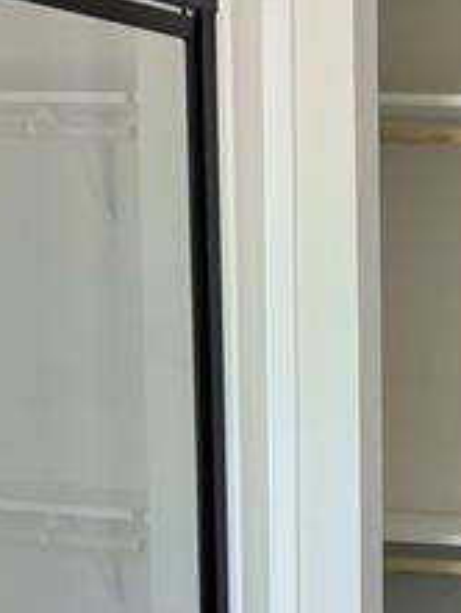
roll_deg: -1.2
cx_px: 725
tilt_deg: -9.6
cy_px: 641
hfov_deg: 12.6
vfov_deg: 17.2
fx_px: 1969
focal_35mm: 111
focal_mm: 6.76
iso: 160
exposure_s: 1/121
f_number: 1.78
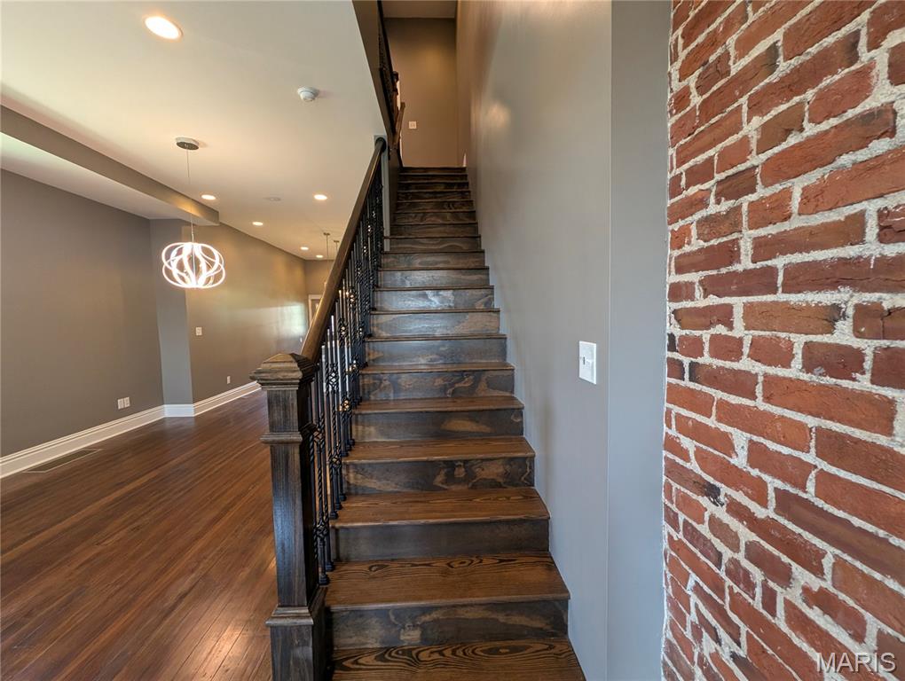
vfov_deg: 90.1
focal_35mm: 13
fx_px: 340
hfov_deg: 106.1
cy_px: 340
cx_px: 452
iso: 179
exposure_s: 1/60
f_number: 2.2
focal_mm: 1.95
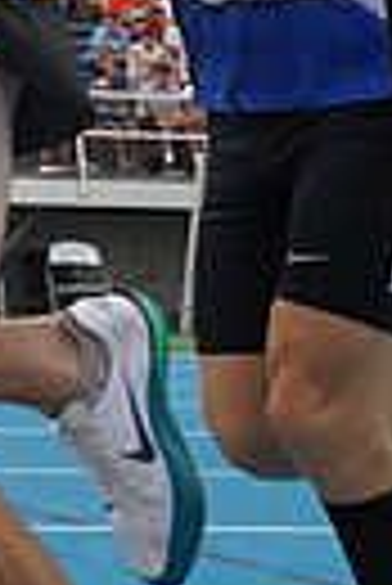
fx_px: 1743
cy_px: -227
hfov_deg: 9.3
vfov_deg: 17.6
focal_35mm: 107
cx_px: -888
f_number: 8
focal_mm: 24
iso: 1000
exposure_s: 1/1250
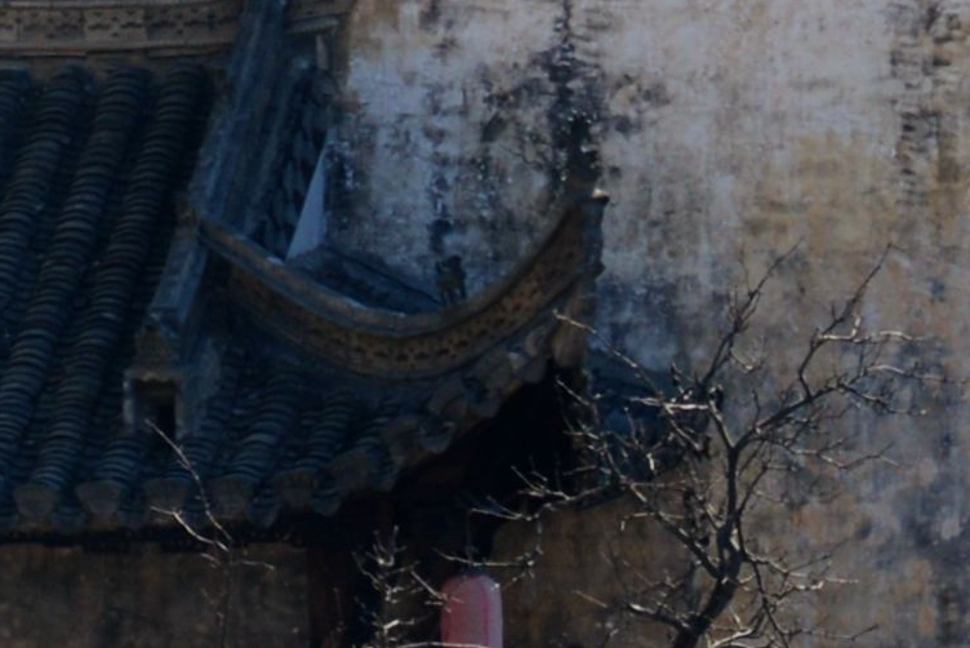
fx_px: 18328
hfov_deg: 3.0
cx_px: -975
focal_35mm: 680
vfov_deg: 2.0
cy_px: -1079
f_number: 4.5
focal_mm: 85
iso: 100
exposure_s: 1/250
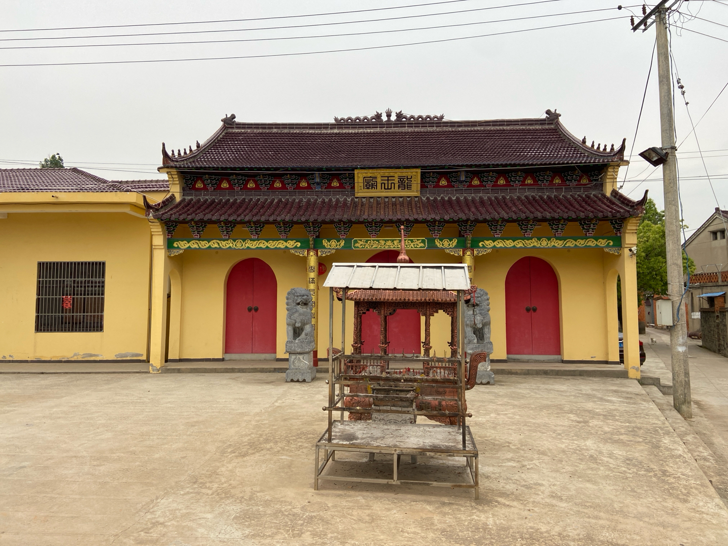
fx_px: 547
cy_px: 273
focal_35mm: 26
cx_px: 364
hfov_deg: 67.3
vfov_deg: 53.1
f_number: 1.8
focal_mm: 4.25
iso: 32
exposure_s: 1/216
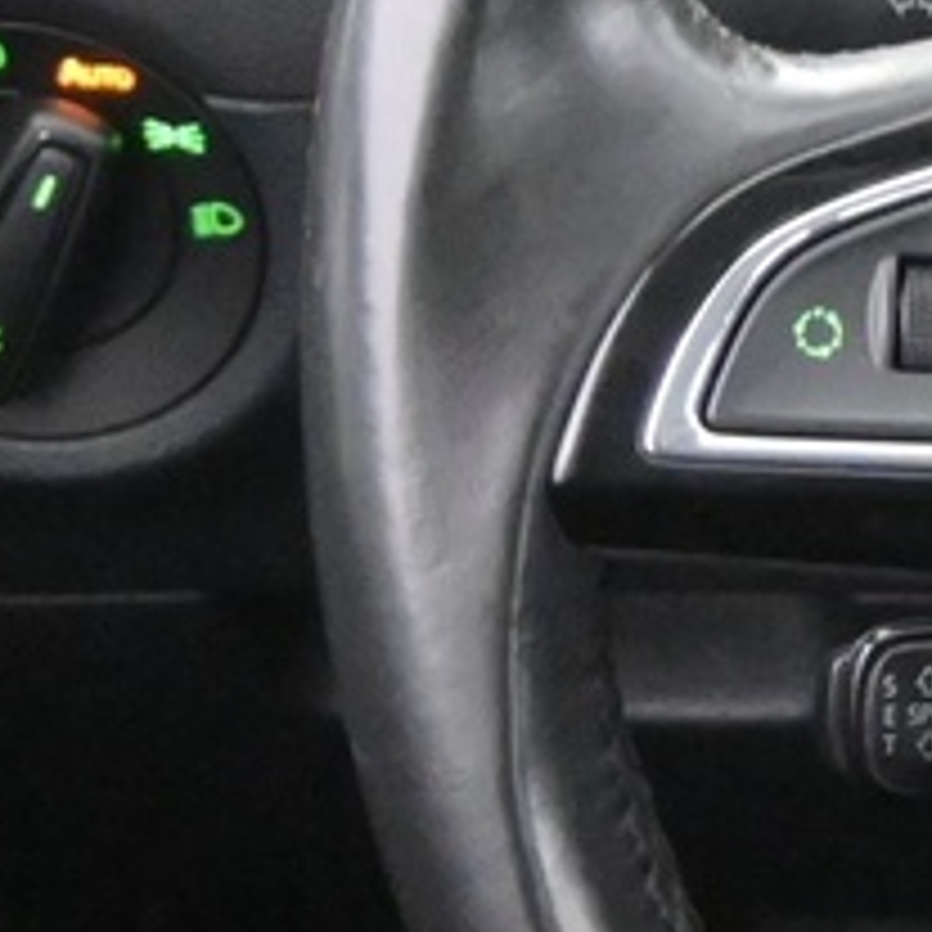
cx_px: 1995
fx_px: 6539
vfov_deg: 8.2
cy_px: 531
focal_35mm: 215
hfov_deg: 7.7
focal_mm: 21.5
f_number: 4
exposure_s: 1/30
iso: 7200
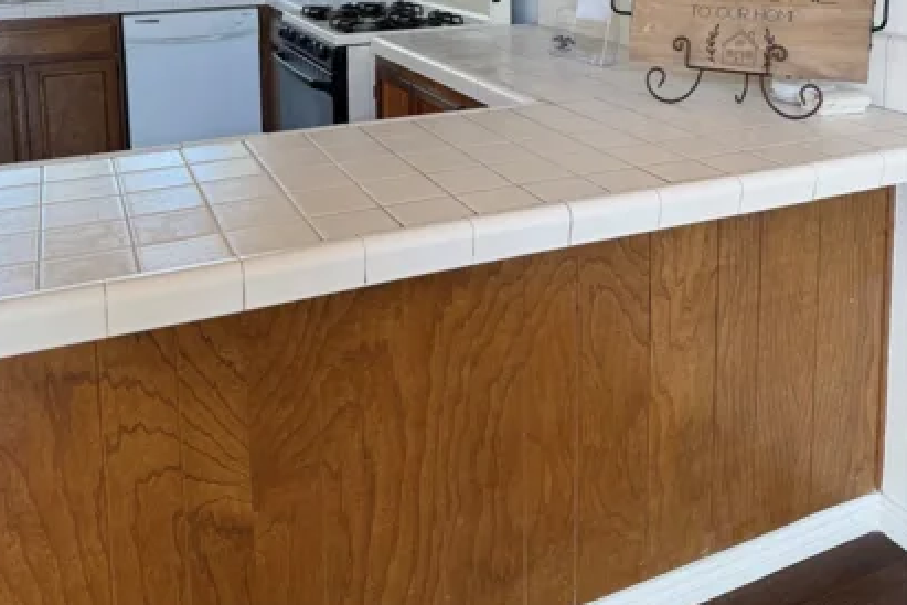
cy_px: 18
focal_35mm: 34
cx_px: 448
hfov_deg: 55.8
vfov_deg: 35.6
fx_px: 857
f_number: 1.78
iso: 200
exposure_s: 1/98
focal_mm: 6.76
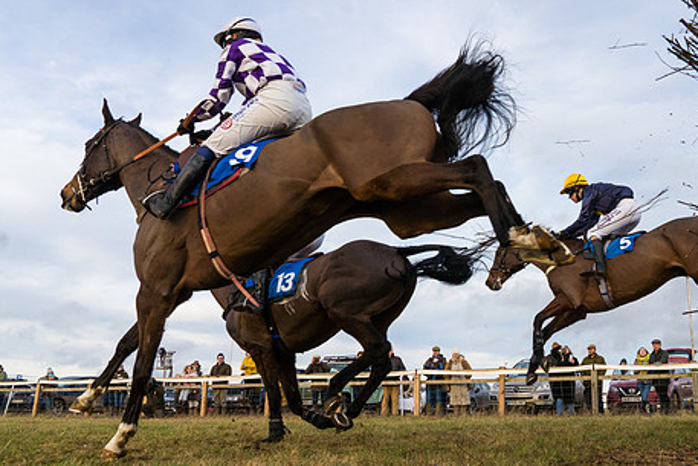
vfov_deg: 36.9
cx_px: 486
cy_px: 228
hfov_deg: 51.7
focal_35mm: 36
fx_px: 698
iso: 1000
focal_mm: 24
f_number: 8
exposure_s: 1/1600
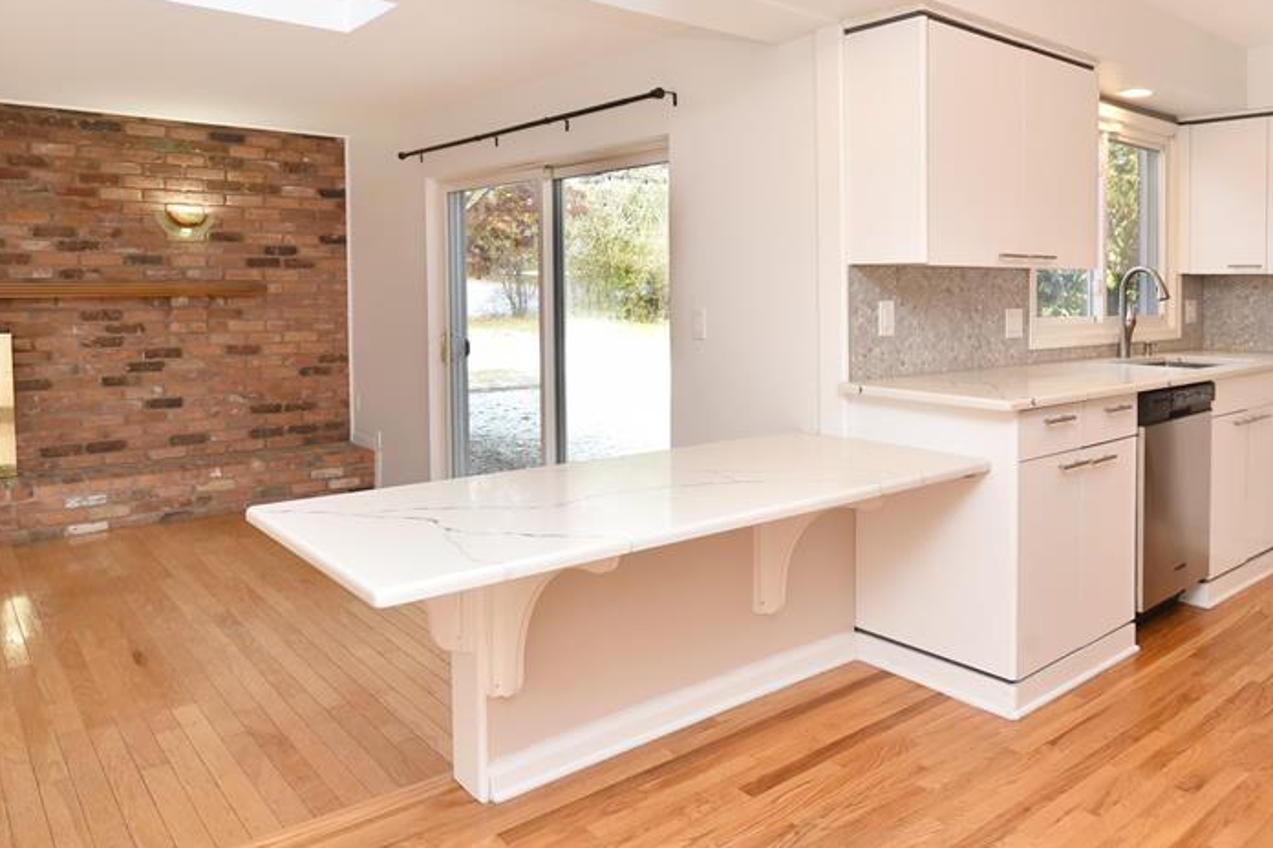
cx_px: 779
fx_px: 884
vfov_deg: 50.9
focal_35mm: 25
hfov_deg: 70.6
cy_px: 334
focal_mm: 17
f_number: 8
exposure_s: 1/80
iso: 640
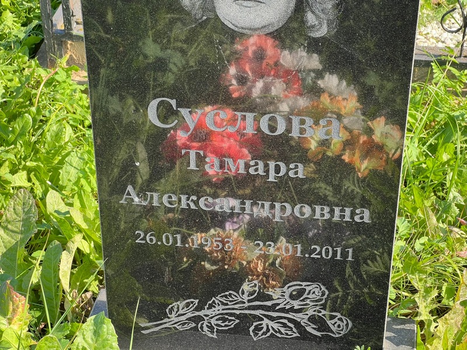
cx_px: 234
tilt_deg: -35.0
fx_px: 1039
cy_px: 175
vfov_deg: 19.1
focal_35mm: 77
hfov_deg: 25.3
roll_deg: +0.7
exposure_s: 1/102
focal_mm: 9
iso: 32
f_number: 2.8
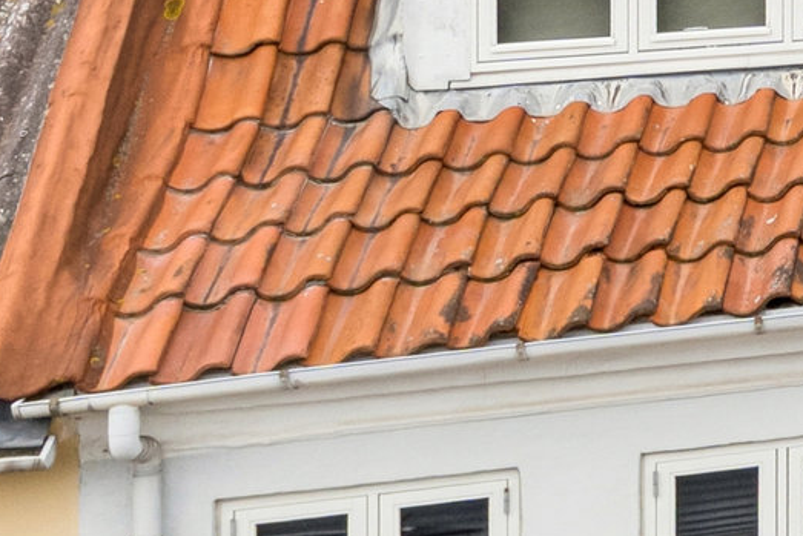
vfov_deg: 12.1
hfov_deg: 12.2
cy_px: 17
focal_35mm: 112
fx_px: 2496
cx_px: 2182
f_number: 8
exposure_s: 1/125
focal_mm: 13
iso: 200
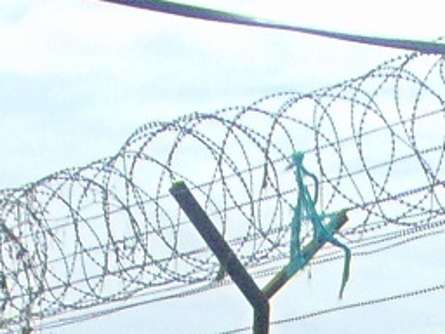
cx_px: 464
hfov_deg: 10.1
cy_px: 1232
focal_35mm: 195
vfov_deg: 6.5
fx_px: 2507
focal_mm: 4.5
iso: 80
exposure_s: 1/250
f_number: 7.7
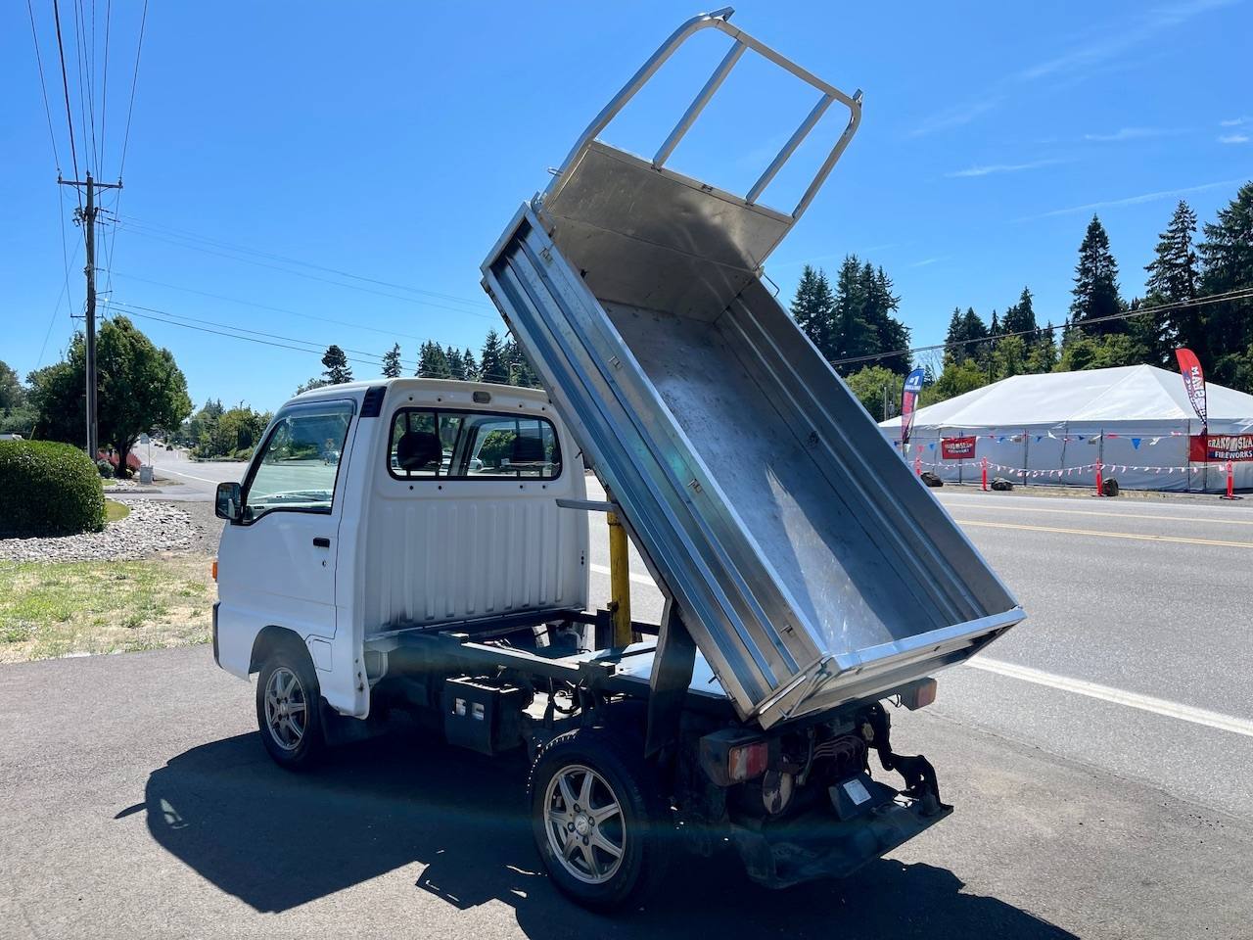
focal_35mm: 25
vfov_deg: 54.9
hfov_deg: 69.4
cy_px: 470
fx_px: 905
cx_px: 626
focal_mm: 5.1
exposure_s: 1/2924
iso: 32
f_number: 1.6
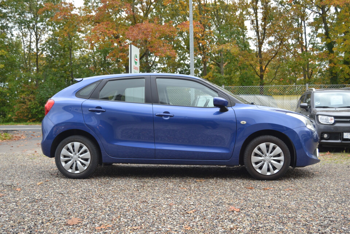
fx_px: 379
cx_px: 175
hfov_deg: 49.6
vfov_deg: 34.2
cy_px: 117
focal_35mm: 39
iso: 200
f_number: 5.6
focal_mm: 26
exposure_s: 1/125
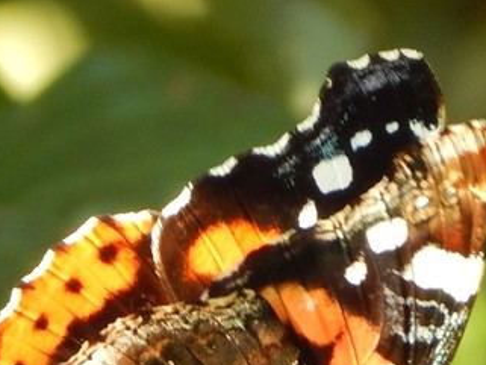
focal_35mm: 1130
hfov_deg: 1.8
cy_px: 360
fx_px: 15871
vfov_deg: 1.3
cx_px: 275
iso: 180
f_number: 5.7
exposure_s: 1/60
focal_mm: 76.4
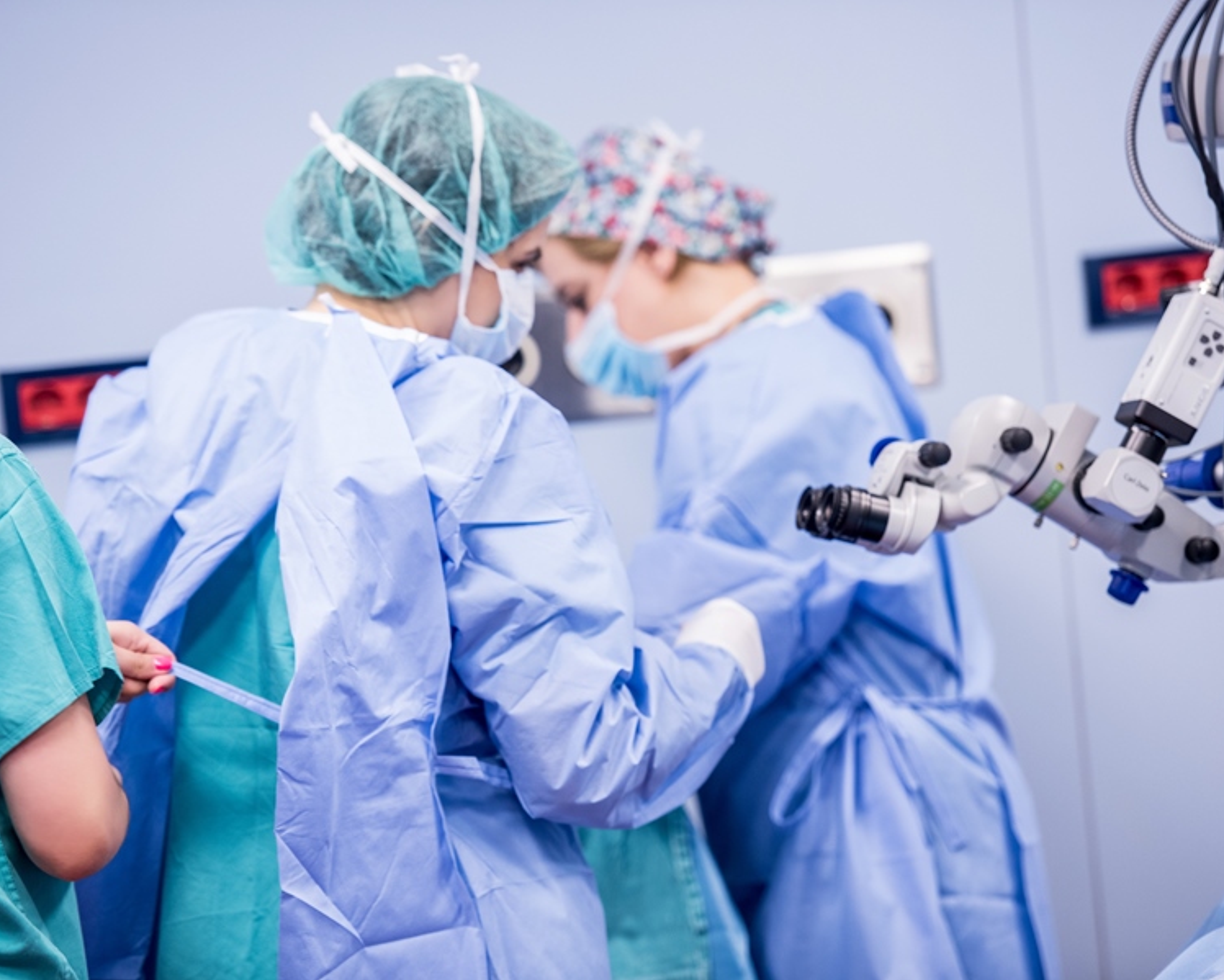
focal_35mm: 175
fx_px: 6342
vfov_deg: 8.8
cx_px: 630
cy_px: 490
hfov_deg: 11.0
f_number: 2.8
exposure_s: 1/160
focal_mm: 155
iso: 1000
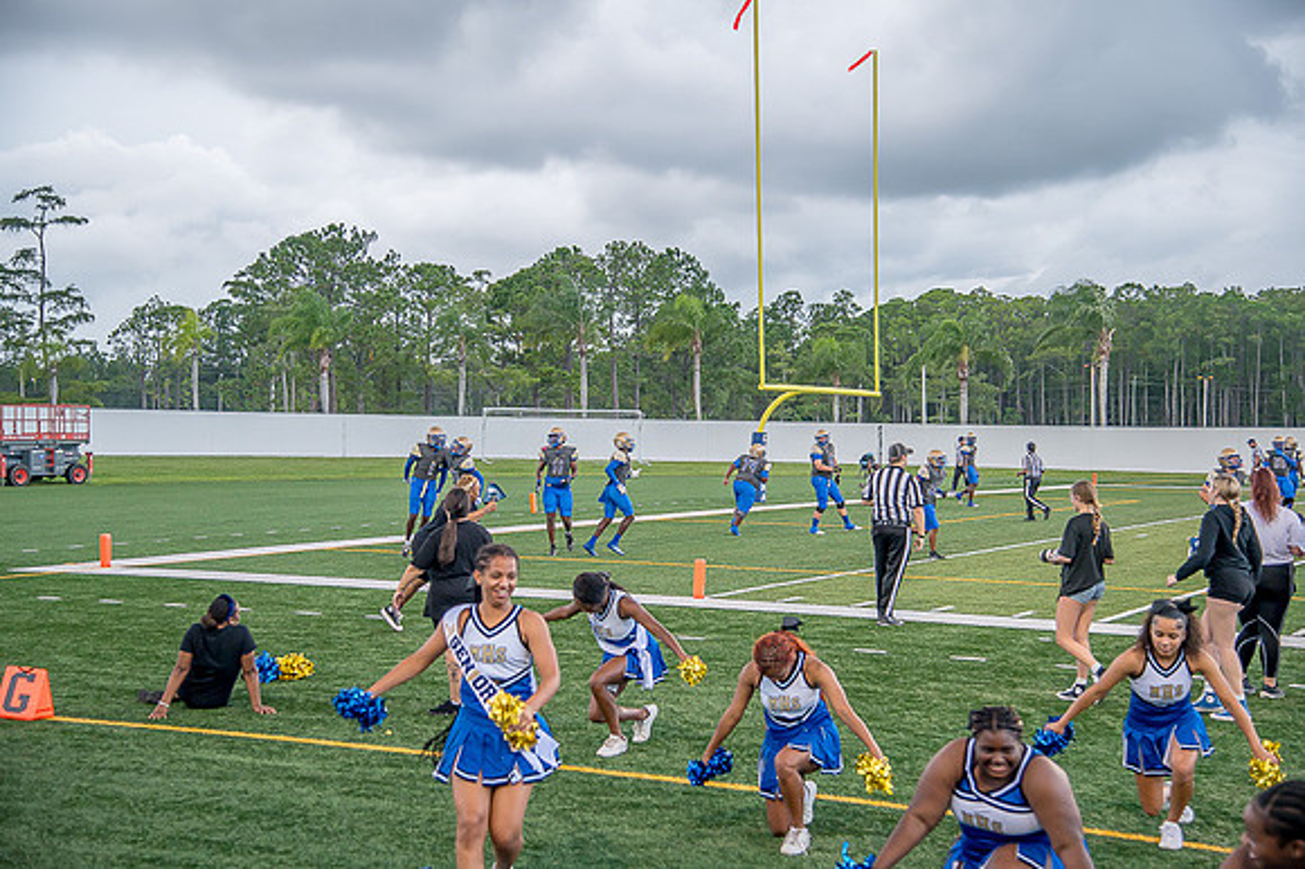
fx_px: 1884
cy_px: 434
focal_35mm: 52
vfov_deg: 26.0
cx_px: 652
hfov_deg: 38.2
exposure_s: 1/250
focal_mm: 52
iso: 400
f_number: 4
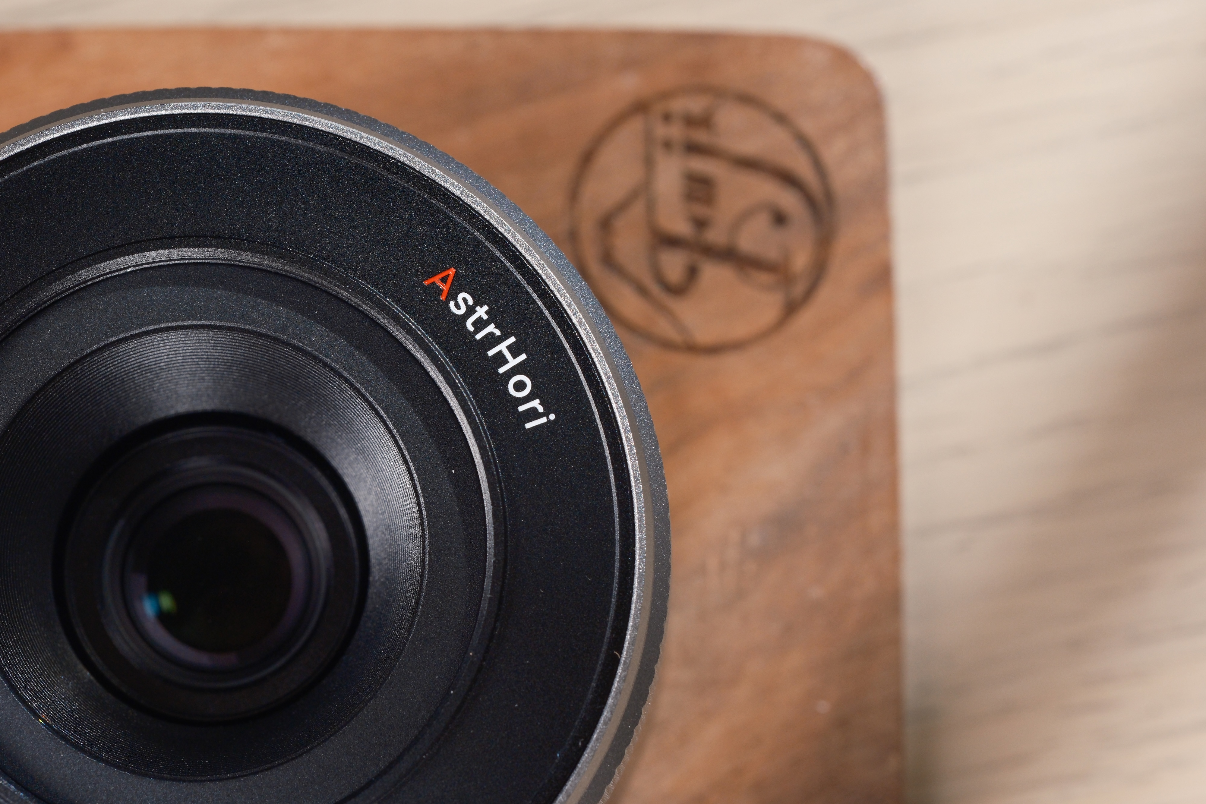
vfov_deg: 11.4
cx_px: 603
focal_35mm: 120
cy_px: 402
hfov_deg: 17.1
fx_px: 4020
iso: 1250
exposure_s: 1/34
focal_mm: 80
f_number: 10
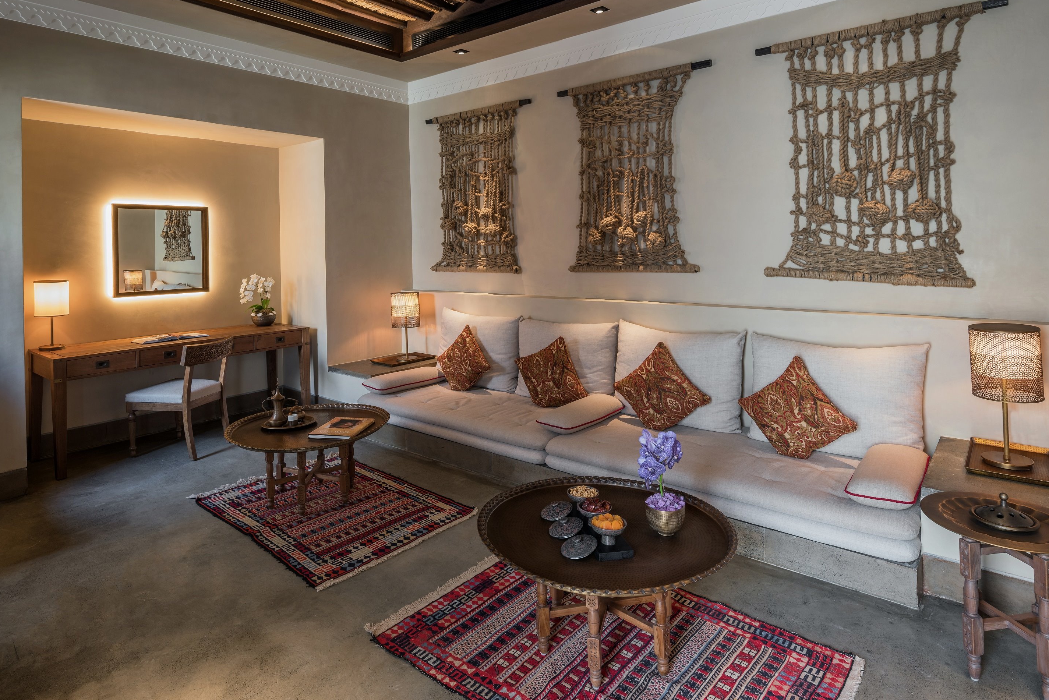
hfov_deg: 83.9
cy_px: 349
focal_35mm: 20
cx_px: 498
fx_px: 583
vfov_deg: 62.0
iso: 100
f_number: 11
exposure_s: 6
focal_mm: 19
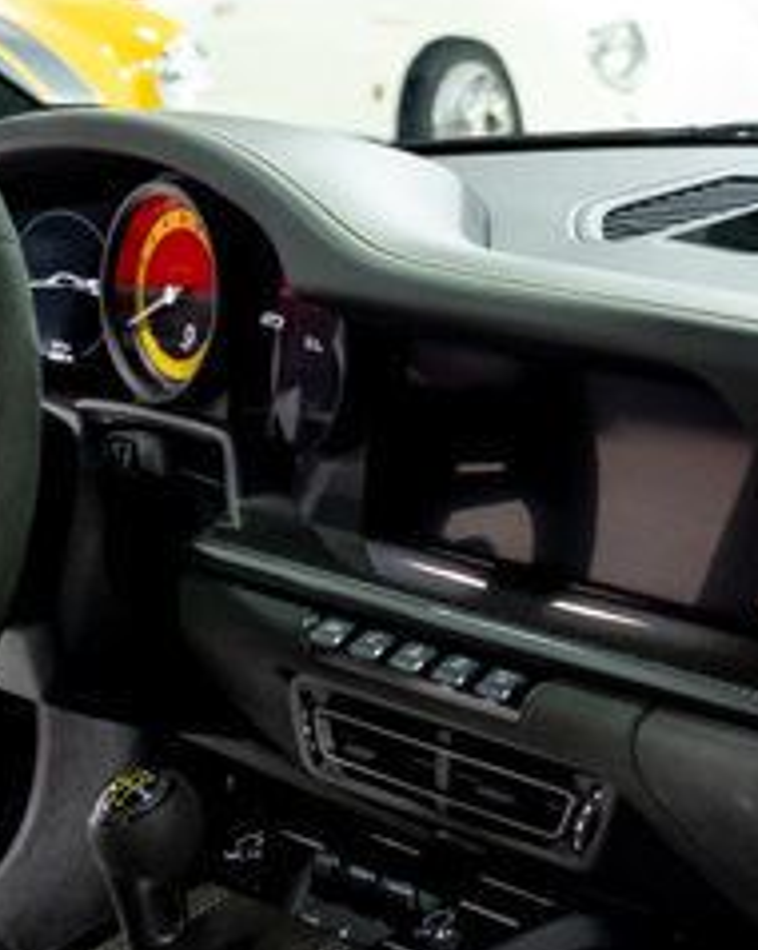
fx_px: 2724
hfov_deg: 15.8
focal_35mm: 97
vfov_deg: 18.3
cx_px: 227
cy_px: 1255
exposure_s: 1/60
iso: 3200
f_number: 4
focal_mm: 24
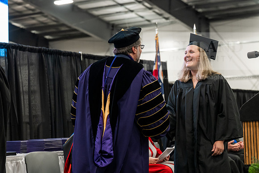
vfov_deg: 15.9
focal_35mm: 86
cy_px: 86
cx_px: 130
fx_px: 619
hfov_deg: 23.6
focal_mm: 86
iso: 4000
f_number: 4.5
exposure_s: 1/200
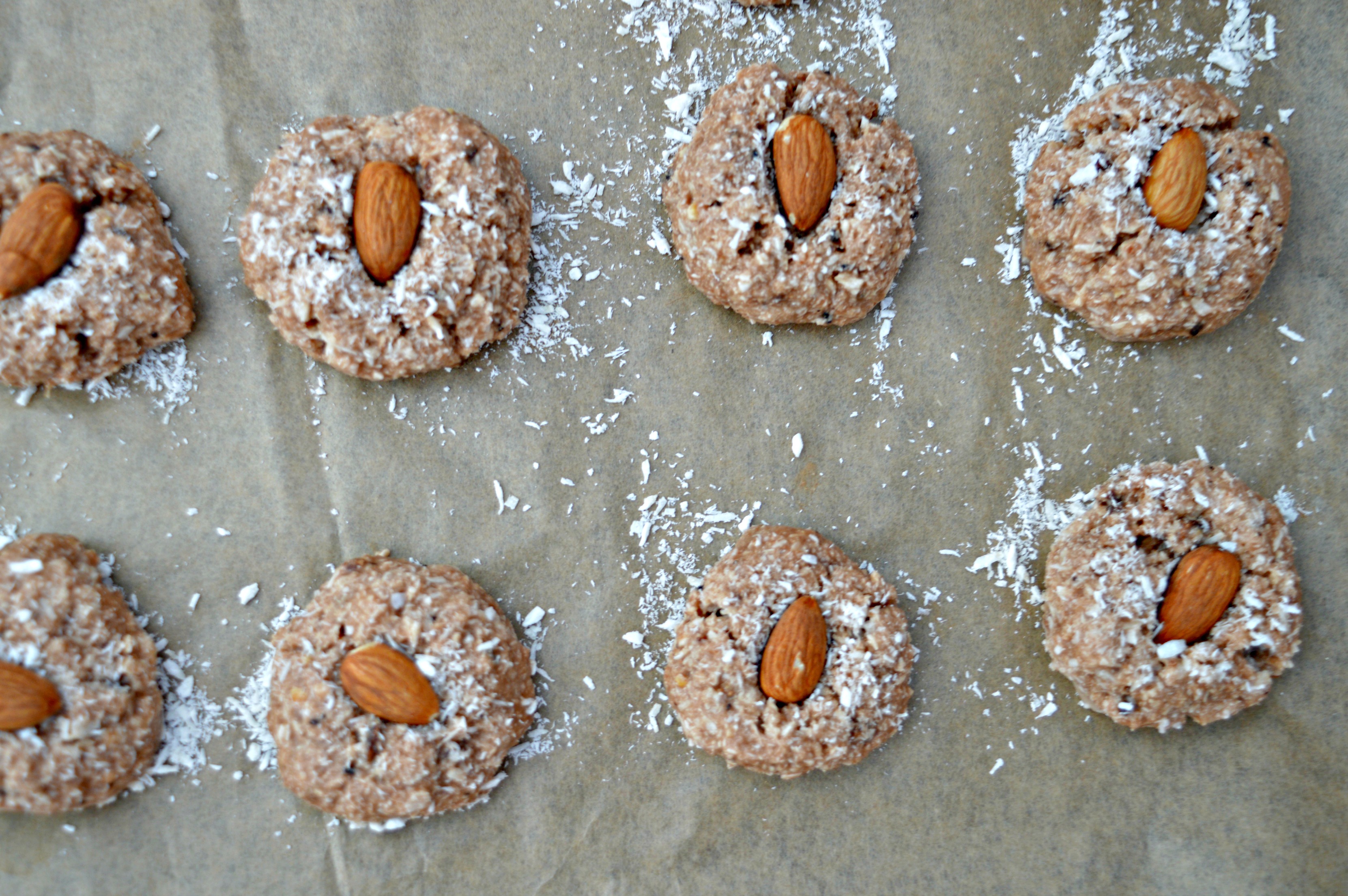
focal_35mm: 45
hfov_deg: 43.6
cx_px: 674
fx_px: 1683
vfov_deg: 29.8
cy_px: 448
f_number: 5.6
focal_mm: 30
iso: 200
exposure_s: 1/15
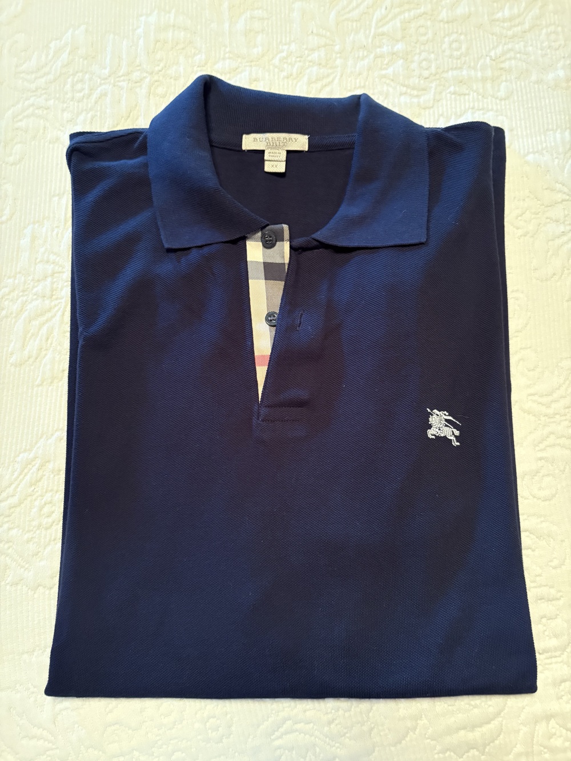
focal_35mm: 26
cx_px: 286
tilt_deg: -78.6
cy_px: 380
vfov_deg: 67.3
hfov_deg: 53.1
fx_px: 572
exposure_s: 1/30
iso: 800
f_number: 1.6
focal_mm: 5.96
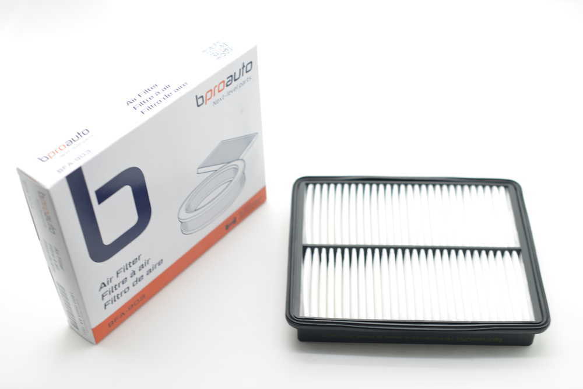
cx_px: 292
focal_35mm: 50
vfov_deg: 27.0
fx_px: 810
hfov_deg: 39.6
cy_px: 194
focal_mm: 50
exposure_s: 1/30
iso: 100
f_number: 2.8
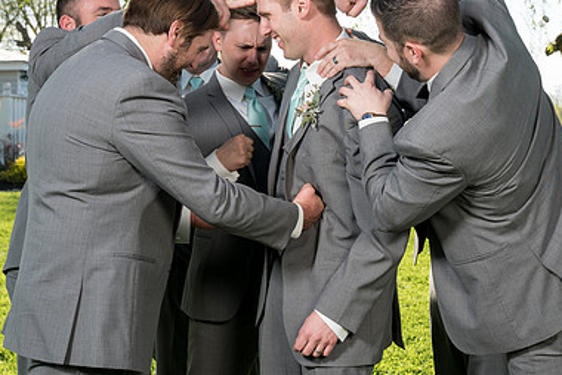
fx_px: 1140
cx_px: 312
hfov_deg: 27.7
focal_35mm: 73
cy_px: 132
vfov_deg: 18.7
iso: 100
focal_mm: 42
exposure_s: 1/200
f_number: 5.6
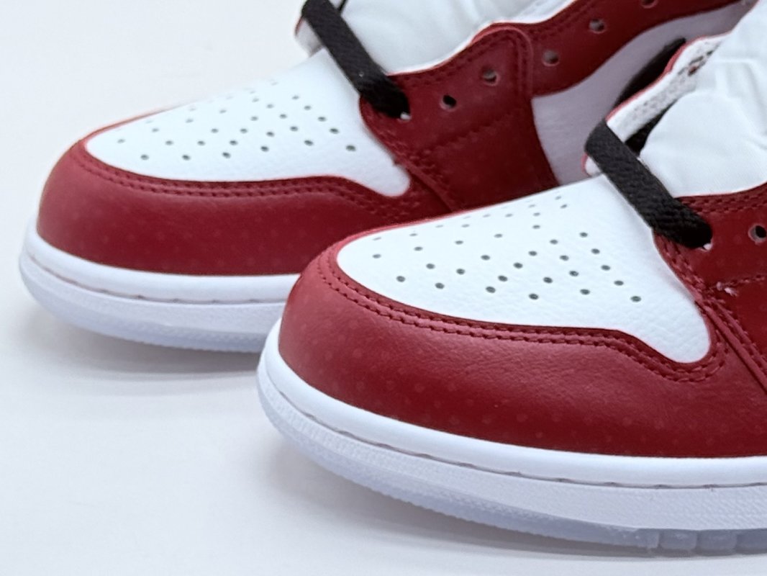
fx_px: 1064
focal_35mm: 48
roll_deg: +2.8
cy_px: 288
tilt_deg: -24.4
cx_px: 384
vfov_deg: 30.3
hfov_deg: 39.6
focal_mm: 6.76
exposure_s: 1/636
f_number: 1.78
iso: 64
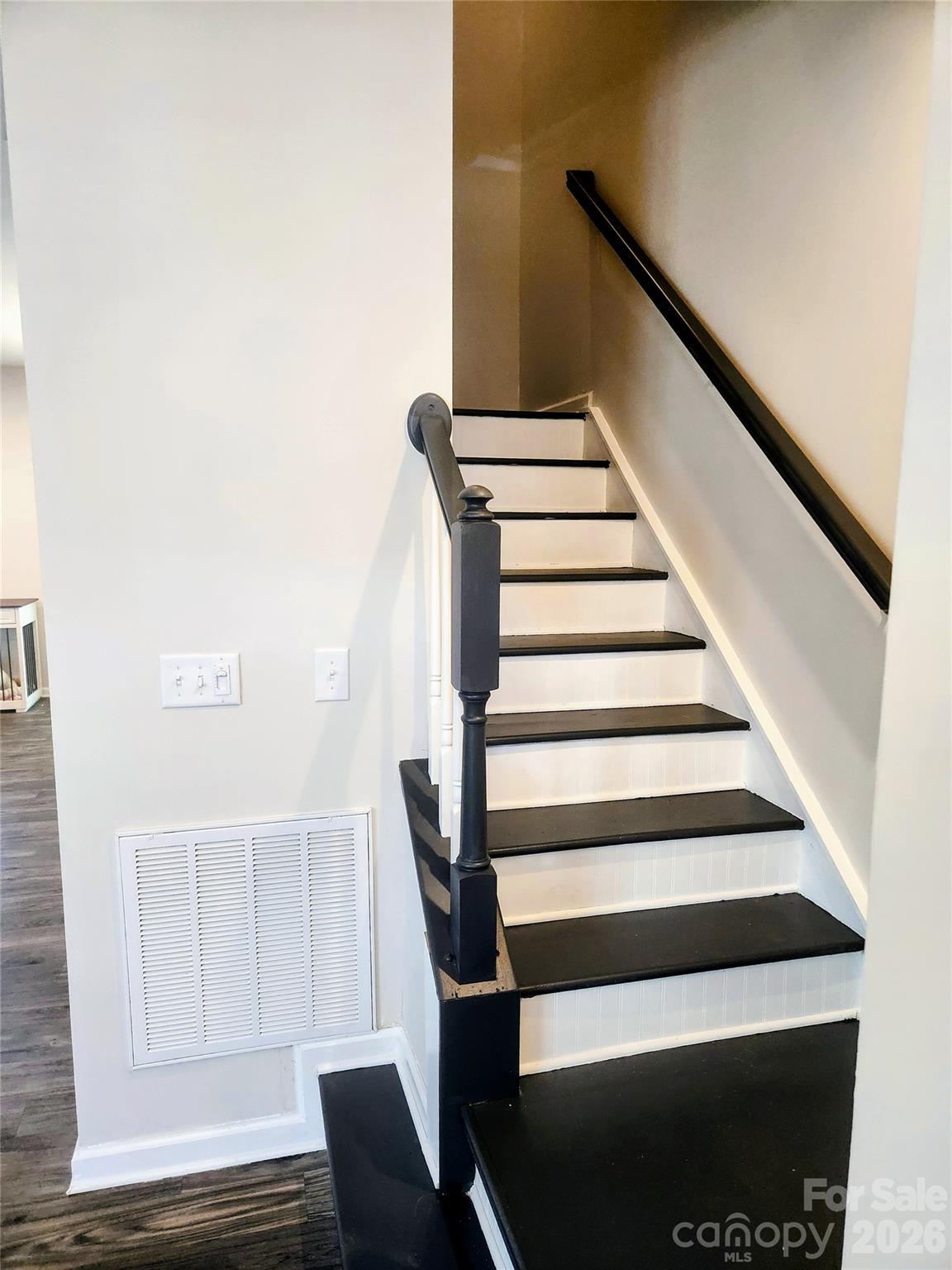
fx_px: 843
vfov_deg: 73.9
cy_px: 635
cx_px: 476
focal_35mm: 23
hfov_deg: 58.9
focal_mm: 5.4
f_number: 1.8
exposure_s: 1/120
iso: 250
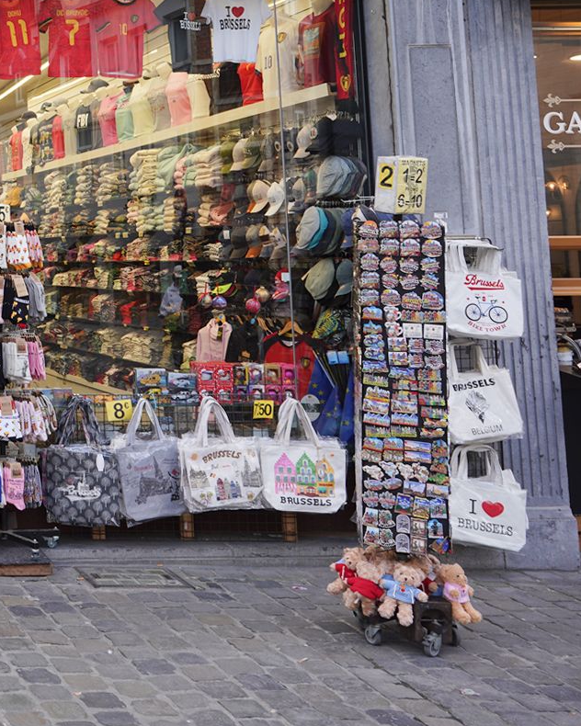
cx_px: -277
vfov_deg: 32.1
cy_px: 135
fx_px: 1225
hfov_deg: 22.3
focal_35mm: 57
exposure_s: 1/100
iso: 100
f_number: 6.3
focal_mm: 24
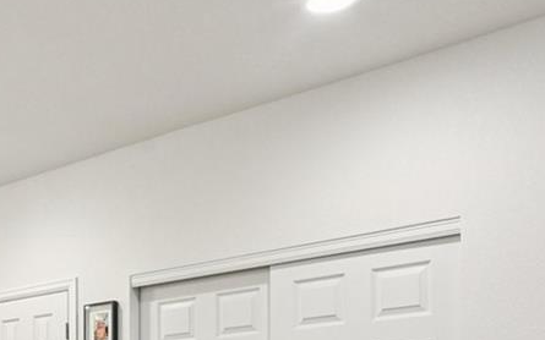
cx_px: -71
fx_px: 817
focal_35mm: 55
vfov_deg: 21.9
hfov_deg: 32.1
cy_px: 401
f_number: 10
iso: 400
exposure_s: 1/5
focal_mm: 15
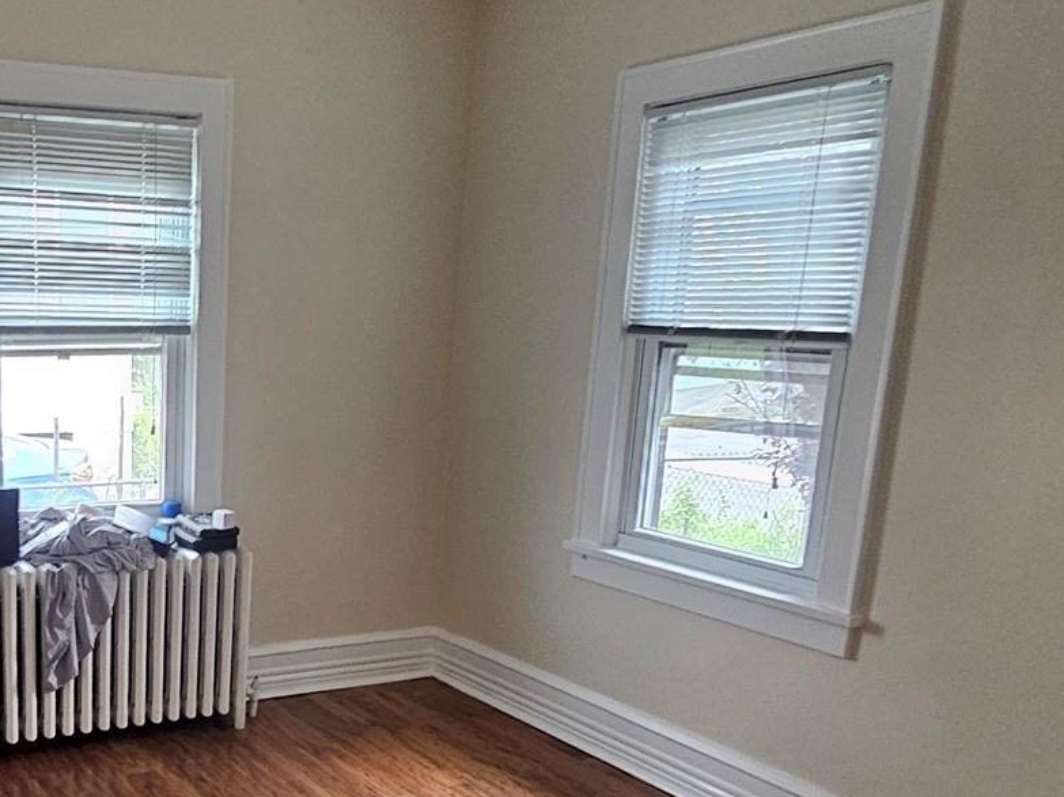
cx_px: 125
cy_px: 574
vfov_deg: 40.9
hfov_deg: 48.8
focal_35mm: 34
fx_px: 1045
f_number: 2.2
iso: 320
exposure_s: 1/30
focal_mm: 2.2
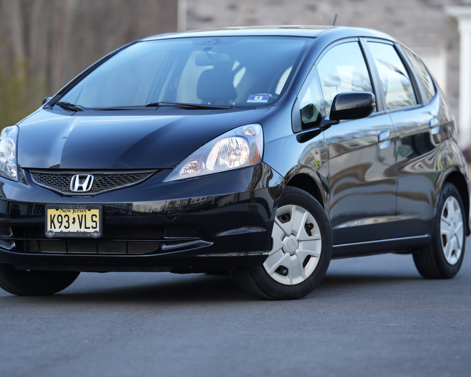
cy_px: 159
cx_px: 224
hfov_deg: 10.7
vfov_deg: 8.6
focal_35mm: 180
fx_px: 2510
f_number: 1.8
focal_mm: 135
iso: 400
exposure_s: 1/1000
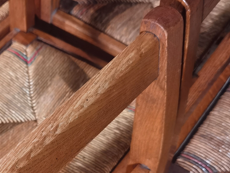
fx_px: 472
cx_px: 11
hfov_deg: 26.2
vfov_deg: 20.1
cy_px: 171
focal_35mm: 71
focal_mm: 6.71
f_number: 1.9
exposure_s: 1/33.3
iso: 400
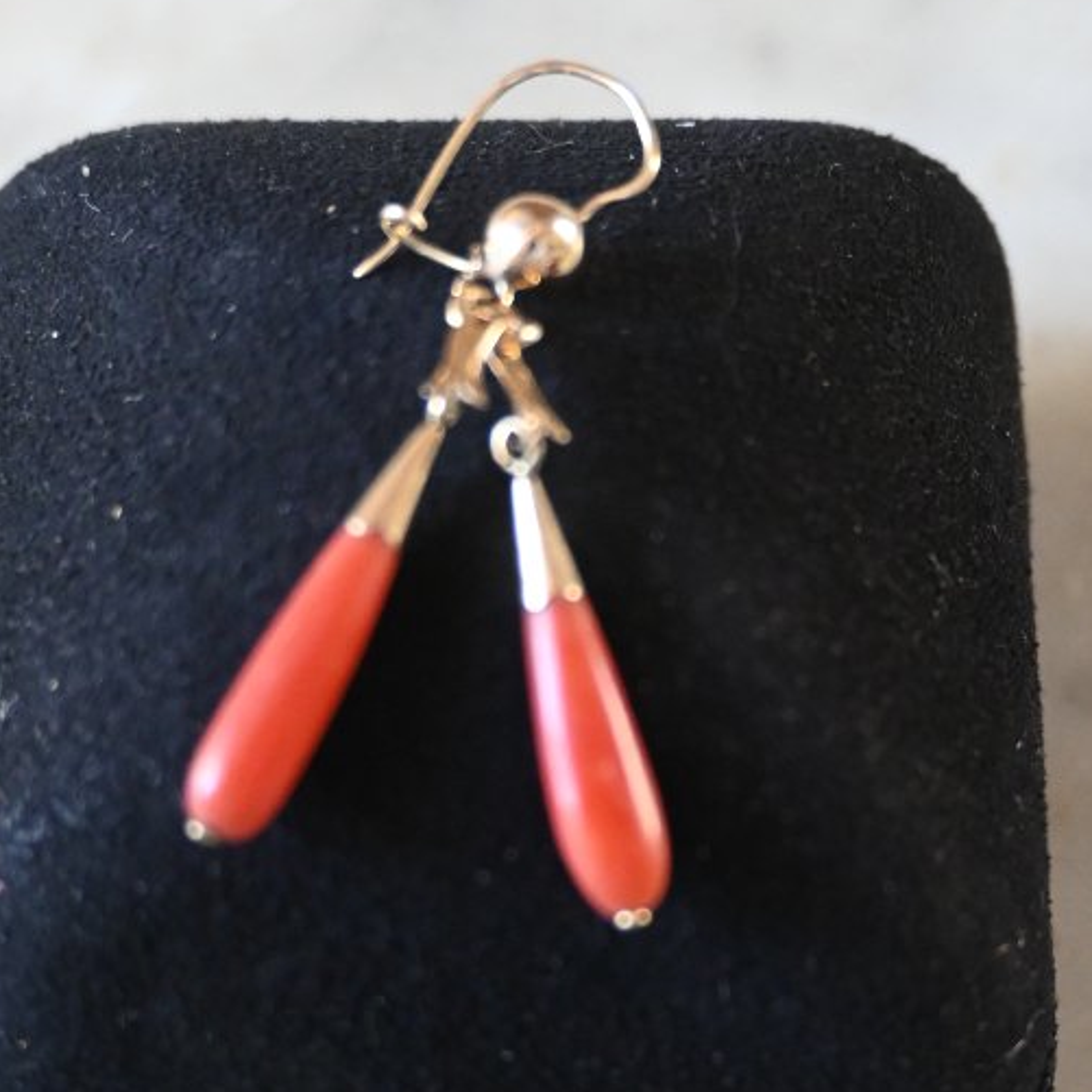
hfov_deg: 15.8
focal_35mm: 110
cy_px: 717
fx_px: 3926
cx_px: 695
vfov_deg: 15.8
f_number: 4.2
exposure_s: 1/125
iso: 2800
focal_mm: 36
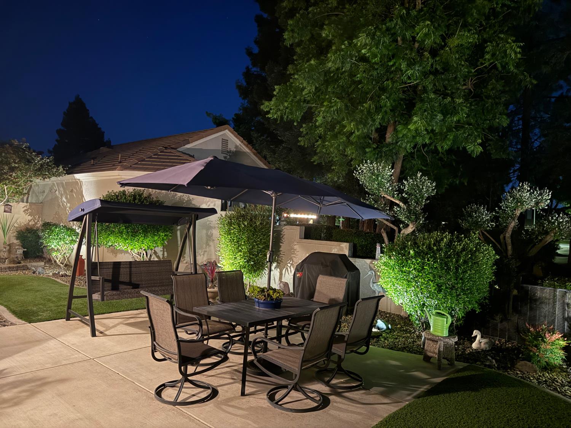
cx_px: 286
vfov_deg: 56.8
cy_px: 214
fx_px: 396
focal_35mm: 24
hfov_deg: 71.6
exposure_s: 1/9
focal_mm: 6.76
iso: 1600
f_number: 1.78
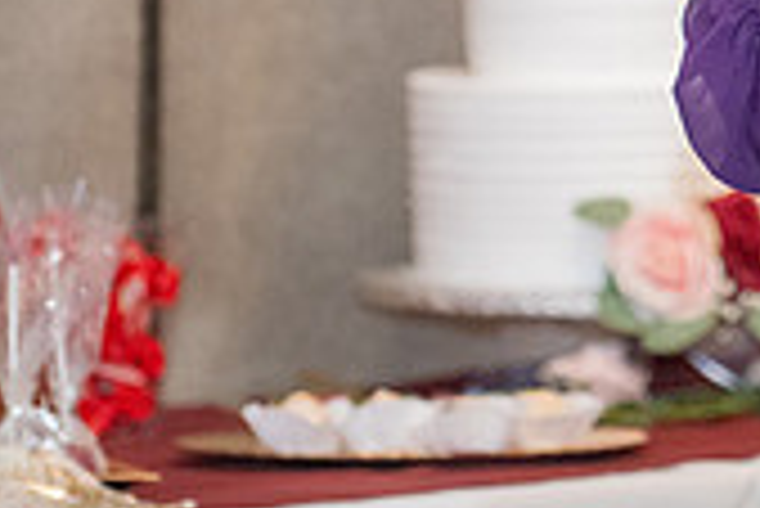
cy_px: -241
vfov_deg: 2.9
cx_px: 1003
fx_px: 10142
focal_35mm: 480
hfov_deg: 4.3
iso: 3200
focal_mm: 140
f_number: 2.8
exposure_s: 1/250
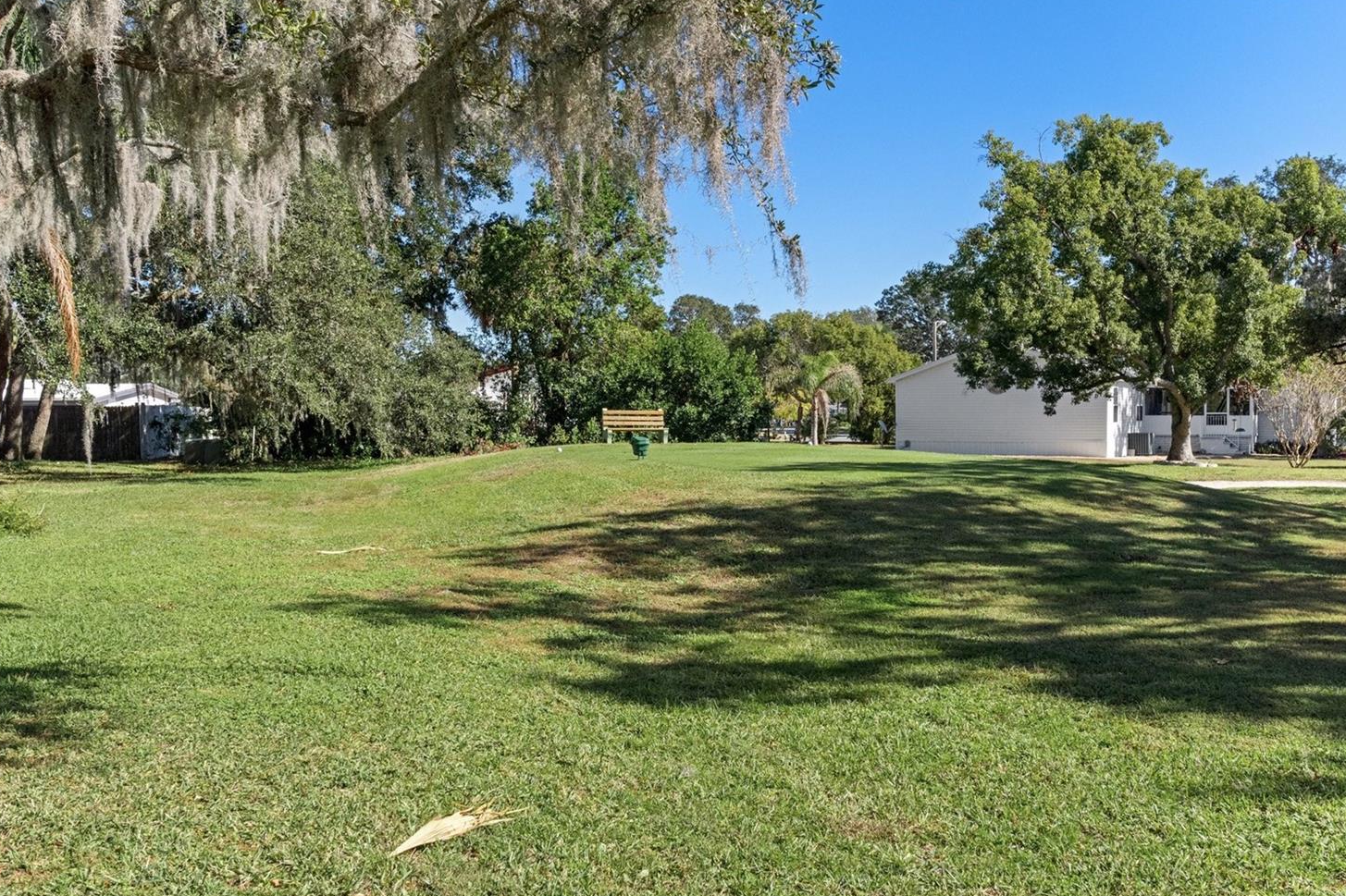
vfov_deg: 39.9
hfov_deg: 57.2
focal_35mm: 33
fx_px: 1233
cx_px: 726
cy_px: 485
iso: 640
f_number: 8
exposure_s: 1/500
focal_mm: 20
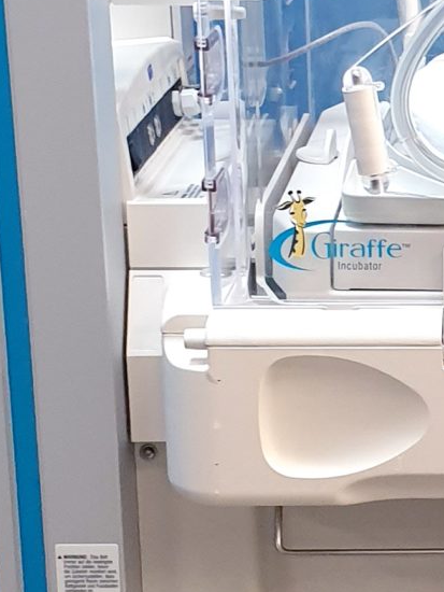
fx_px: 2068
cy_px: 277
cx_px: 510
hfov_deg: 12.0
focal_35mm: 121
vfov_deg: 16.3
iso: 320
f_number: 2.4
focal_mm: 4.3
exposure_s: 1/50
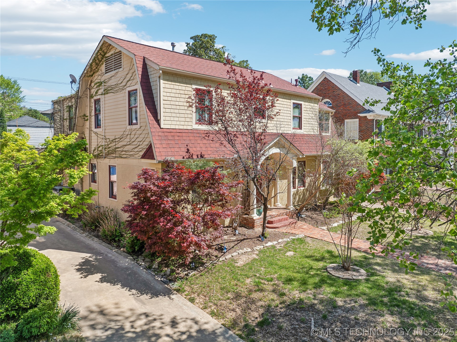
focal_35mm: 24
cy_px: 171
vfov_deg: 56.8
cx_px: 228
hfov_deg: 71.6
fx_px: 317
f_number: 2.8
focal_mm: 12.3
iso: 110
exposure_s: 1/1250
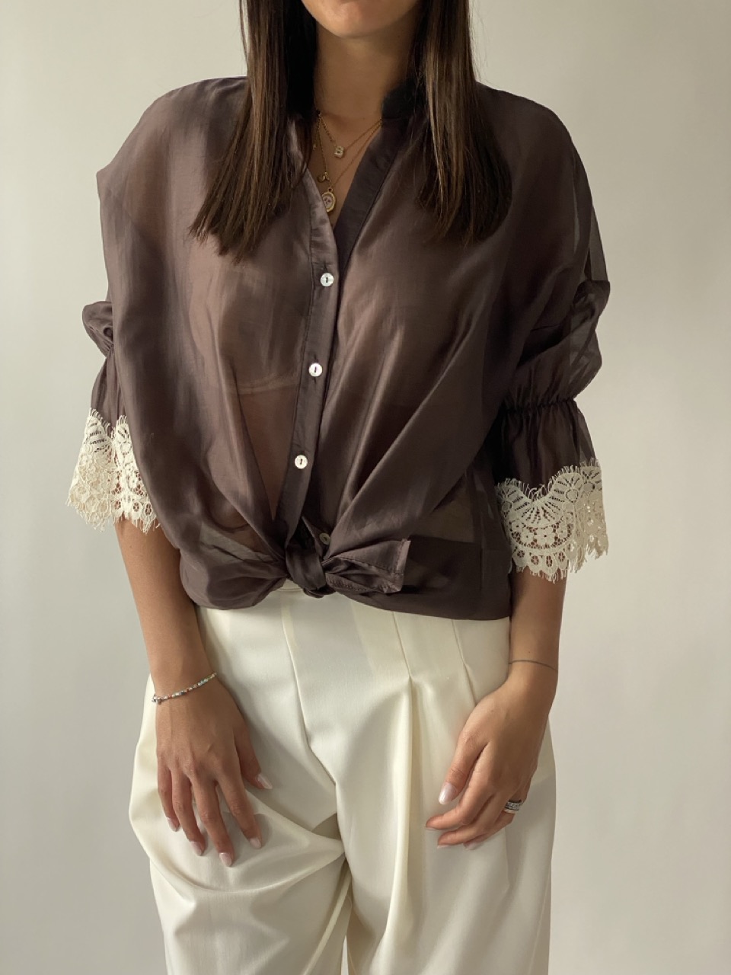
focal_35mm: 52
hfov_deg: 28.0
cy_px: 488
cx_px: 366
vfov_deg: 36.8
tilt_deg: -8.4
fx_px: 1464
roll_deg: -1.7
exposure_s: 1/50
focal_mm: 6
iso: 100
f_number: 2
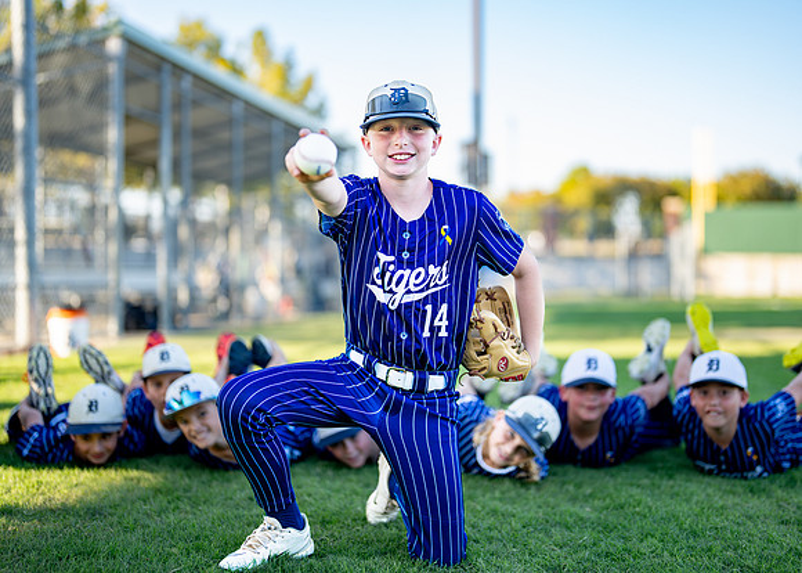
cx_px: 411
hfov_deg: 35.0
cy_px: 271
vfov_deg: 25.4
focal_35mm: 56
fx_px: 1272
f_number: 1.2
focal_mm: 50
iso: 100
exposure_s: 1/1250
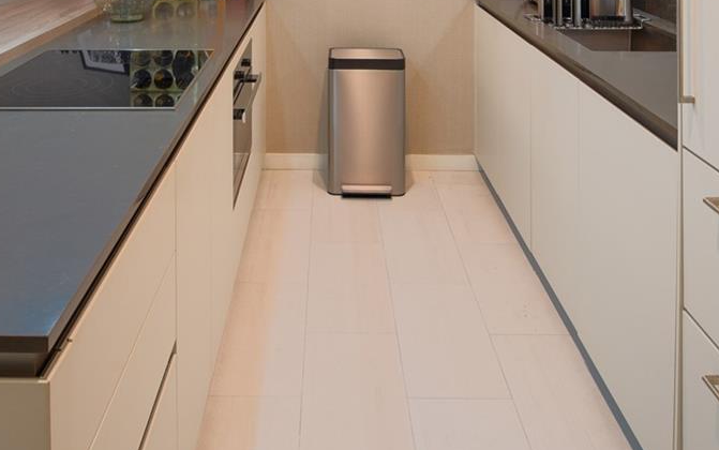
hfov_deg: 56.5
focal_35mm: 34
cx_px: 317
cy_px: -96
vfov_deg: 31.1
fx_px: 667
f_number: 9
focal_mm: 14
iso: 160
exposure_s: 1/20
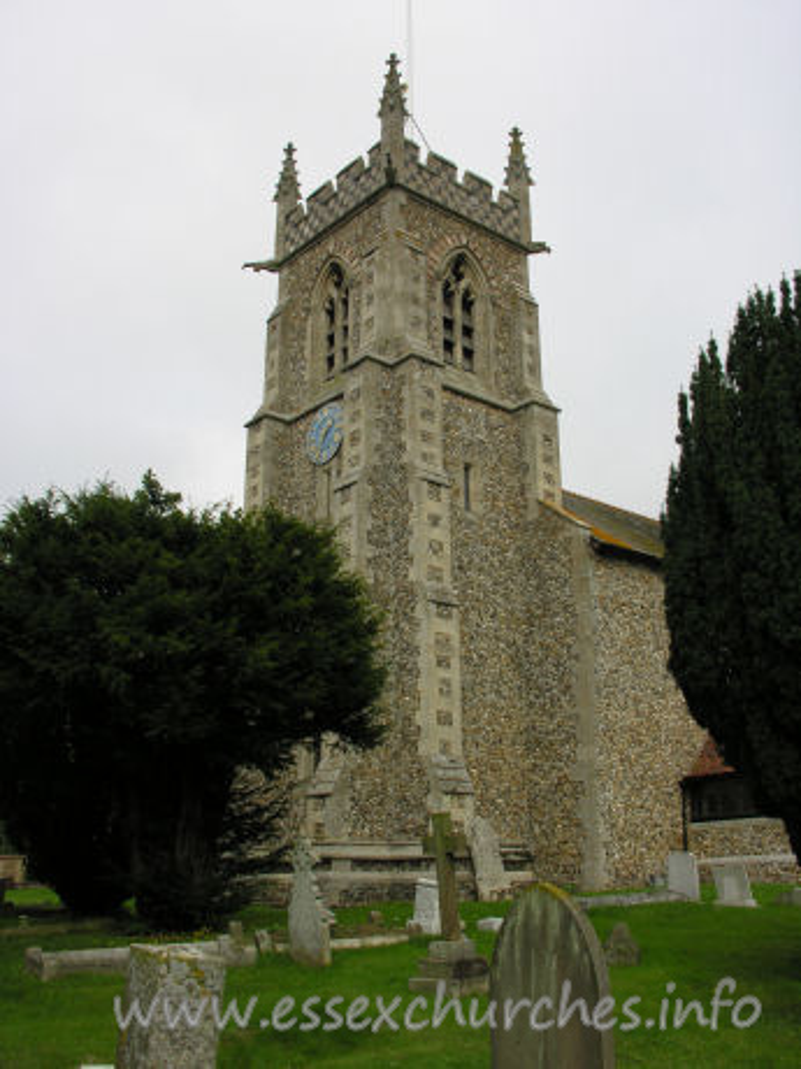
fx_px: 1080
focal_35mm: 35
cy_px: 534
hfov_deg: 40.7
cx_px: 400
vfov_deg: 52.6
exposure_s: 1/219
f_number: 6.3
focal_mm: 8.9
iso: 50
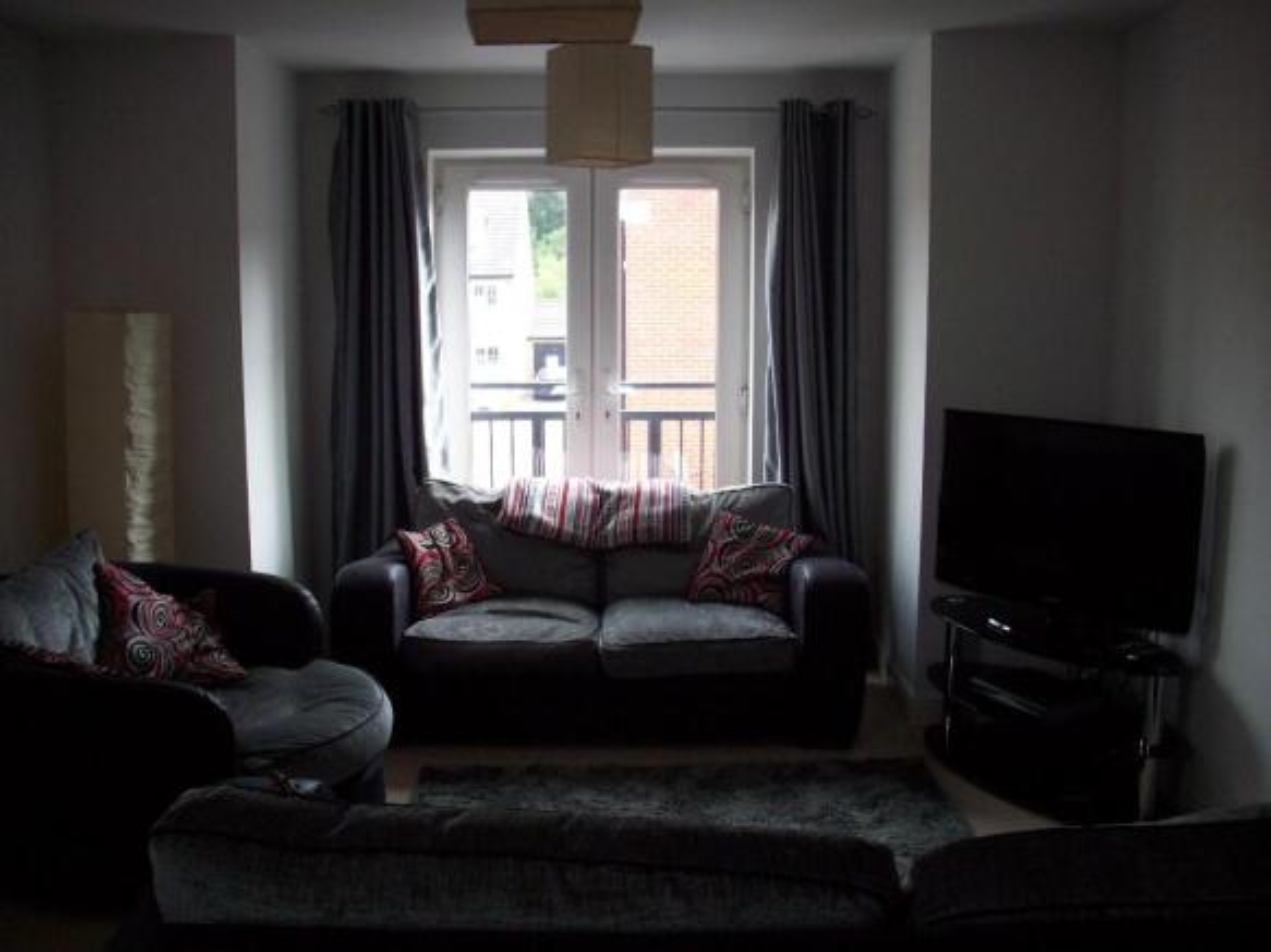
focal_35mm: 37
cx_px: 636
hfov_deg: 50.1
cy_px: 476
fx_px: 1358
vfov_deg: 38.7
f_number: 2.8
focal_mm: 6.2
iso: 80
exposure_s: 1/51.9
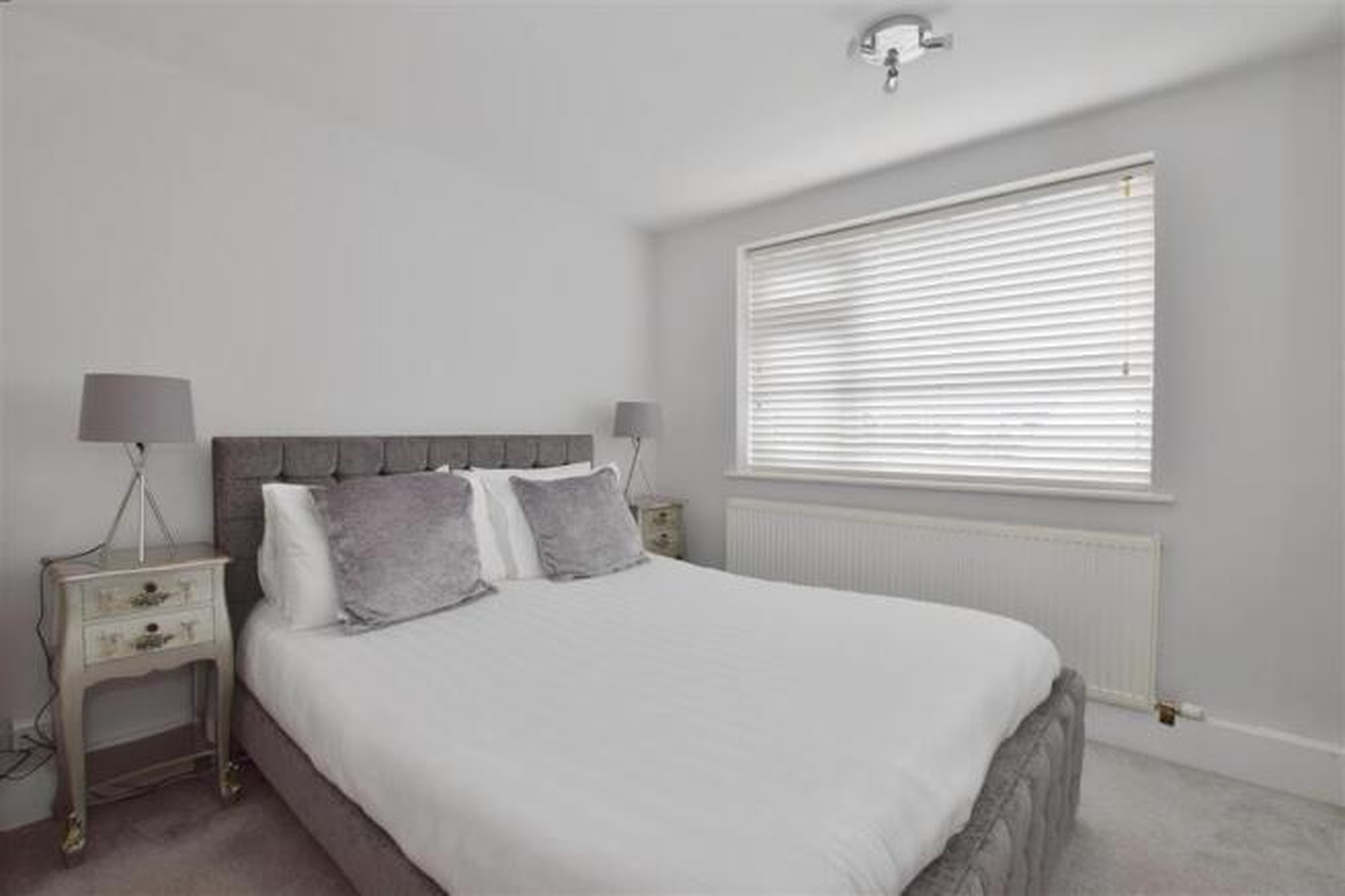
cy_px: 448
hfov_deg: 100.4
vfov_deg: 77.3
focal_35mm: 15
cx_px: 672
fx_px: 560
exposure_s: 1/20
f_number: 11
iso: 400
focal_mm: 10
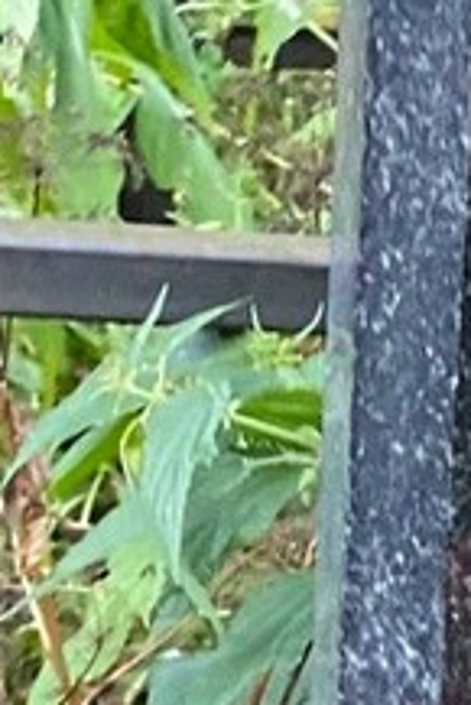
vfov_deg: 5.7
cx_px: 1442
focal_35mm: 359
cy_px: 1124
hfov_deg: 3.7
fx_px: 7034
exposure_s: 1/82
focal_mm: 6
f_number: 2
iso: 160
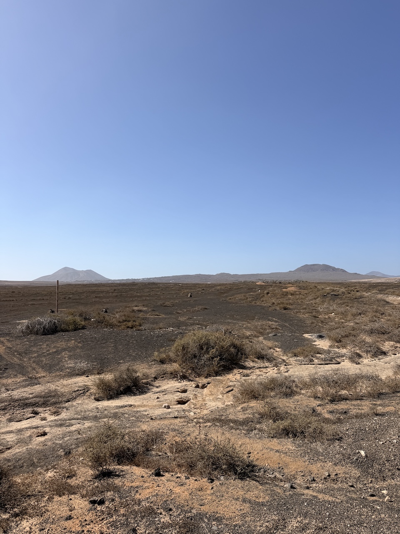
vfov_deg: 71.6
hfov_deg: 56.8
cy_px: 267
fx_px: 370
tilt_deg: +6.0
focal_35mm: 24
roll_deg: -0.1
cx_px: 200
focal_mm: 6.76
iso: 80
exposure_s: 1/6711
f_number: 1.78
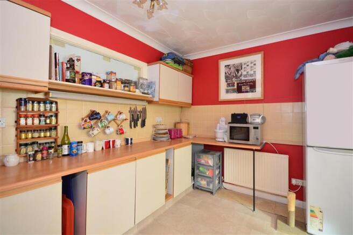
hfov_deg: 100.4
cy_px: 118
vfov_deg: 77.3
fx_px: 147
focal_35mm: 15
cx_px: 176
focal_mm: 10
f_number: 5.6
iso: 400
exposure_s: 1/40
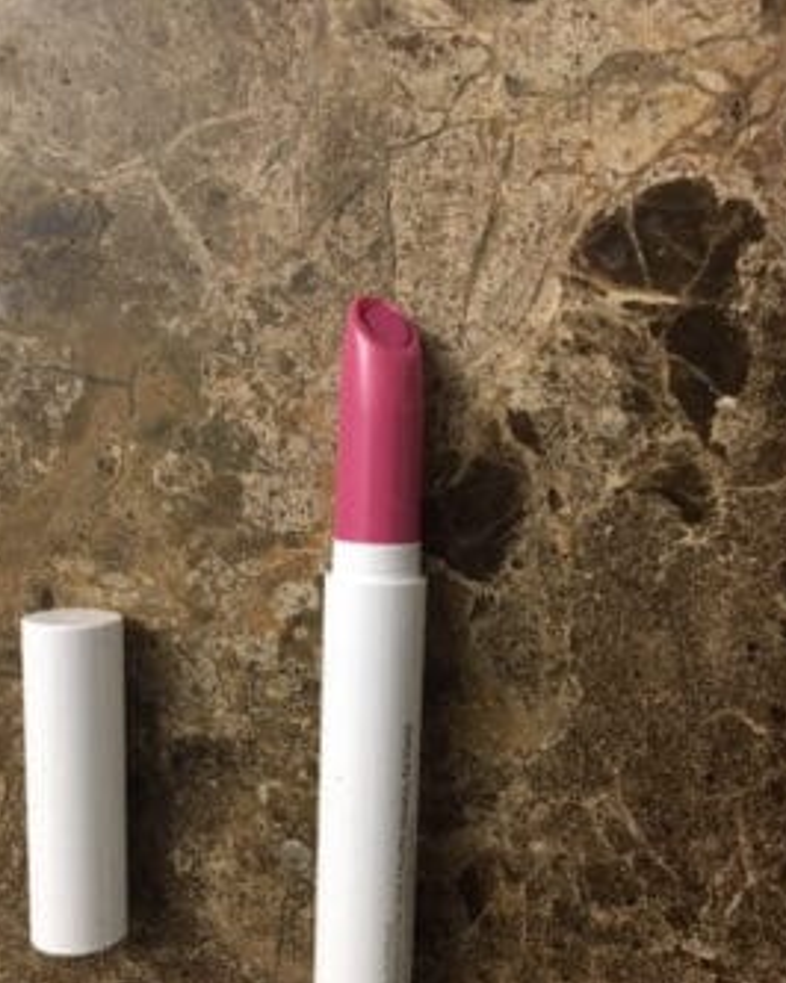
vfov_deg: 52.5
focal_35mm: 34
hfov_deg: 43.3
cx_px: 372
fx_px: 990
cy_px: 587
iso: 200
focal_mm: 4.15
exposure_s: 1/15
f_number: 2.2
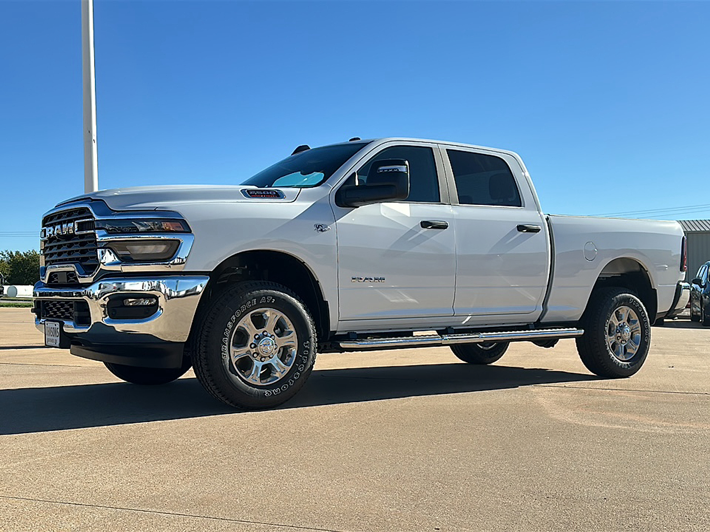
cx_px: 355
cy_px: 266
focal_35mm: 32
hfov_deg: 56.8
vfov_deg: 44.2
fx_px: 656
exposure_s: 1/6289
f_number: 1.78
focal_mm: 6.86
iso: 80
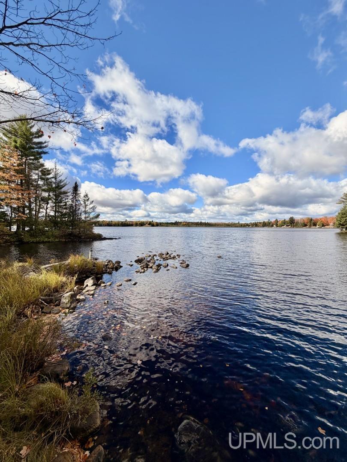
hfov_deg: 85.7
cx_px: 174
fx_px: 187
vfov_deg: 102.1
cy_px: 231
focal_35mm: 14
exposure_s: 1/799
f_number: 2.2
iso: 20
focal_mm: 2.22
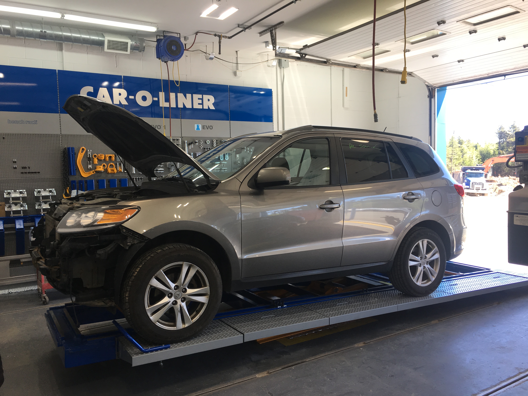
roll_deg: +2.1
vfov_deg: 48.2
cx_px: 264
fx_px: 442
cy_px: 198
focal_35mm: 29
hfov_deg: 61.7
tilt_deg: -3.5
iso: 32
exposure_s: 1/120
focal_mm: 4.15
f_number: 2.2
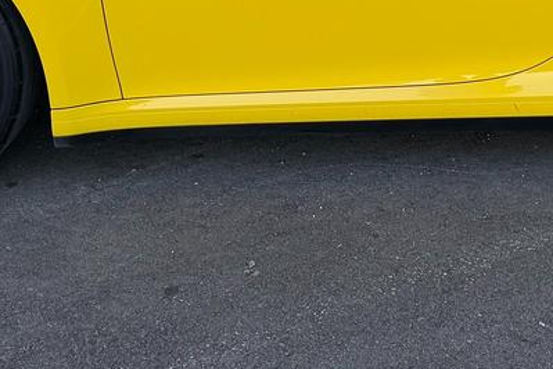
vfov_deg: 16.1
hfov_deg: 24.9
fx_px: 1229
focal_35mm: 80
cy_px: -125
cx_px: 444
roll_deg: +0.3
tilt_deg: -11.2
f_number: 1.78
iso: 80
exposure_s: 1/456
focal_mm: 6.76
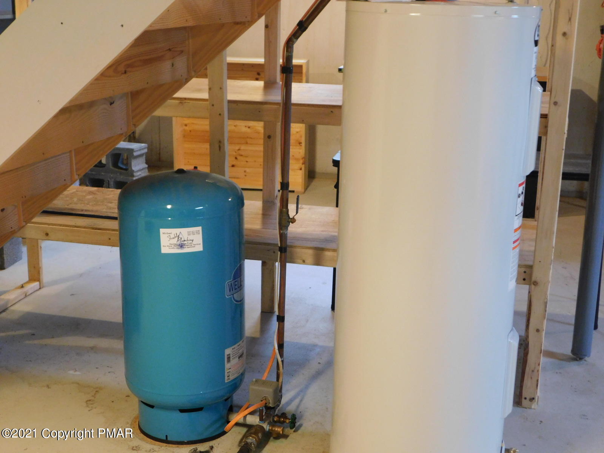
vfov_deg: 28.6
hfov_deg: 37.5
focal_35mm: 51
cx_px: 302
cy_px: 226
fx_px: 890
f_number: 3.8
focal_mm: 9
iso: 450
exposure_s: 1/8
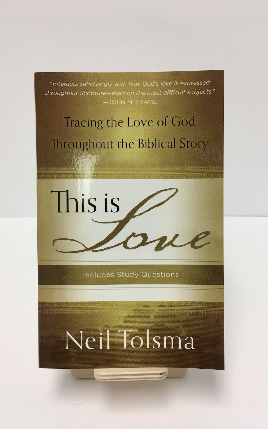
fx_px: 362
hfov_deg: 40.6
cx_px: 136
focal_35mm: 31
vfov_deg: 61.2
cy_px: 213
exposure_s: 1/30
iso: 40
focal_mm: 4.15
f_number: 2.2
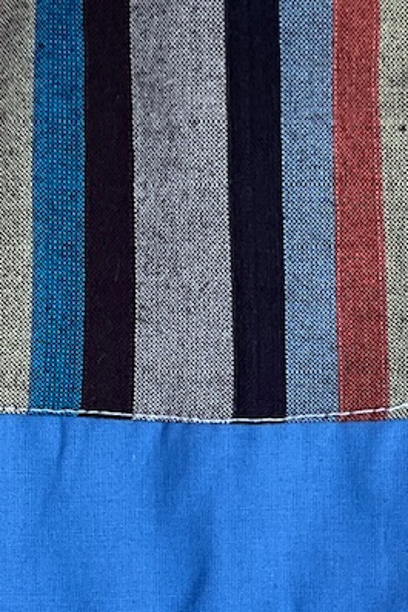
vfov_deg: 20.1
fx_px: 1650
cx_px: 403
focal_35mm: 97
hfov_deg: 13.9
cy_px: 675
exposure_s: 1/100
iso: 40
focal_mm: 3
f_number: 1.8
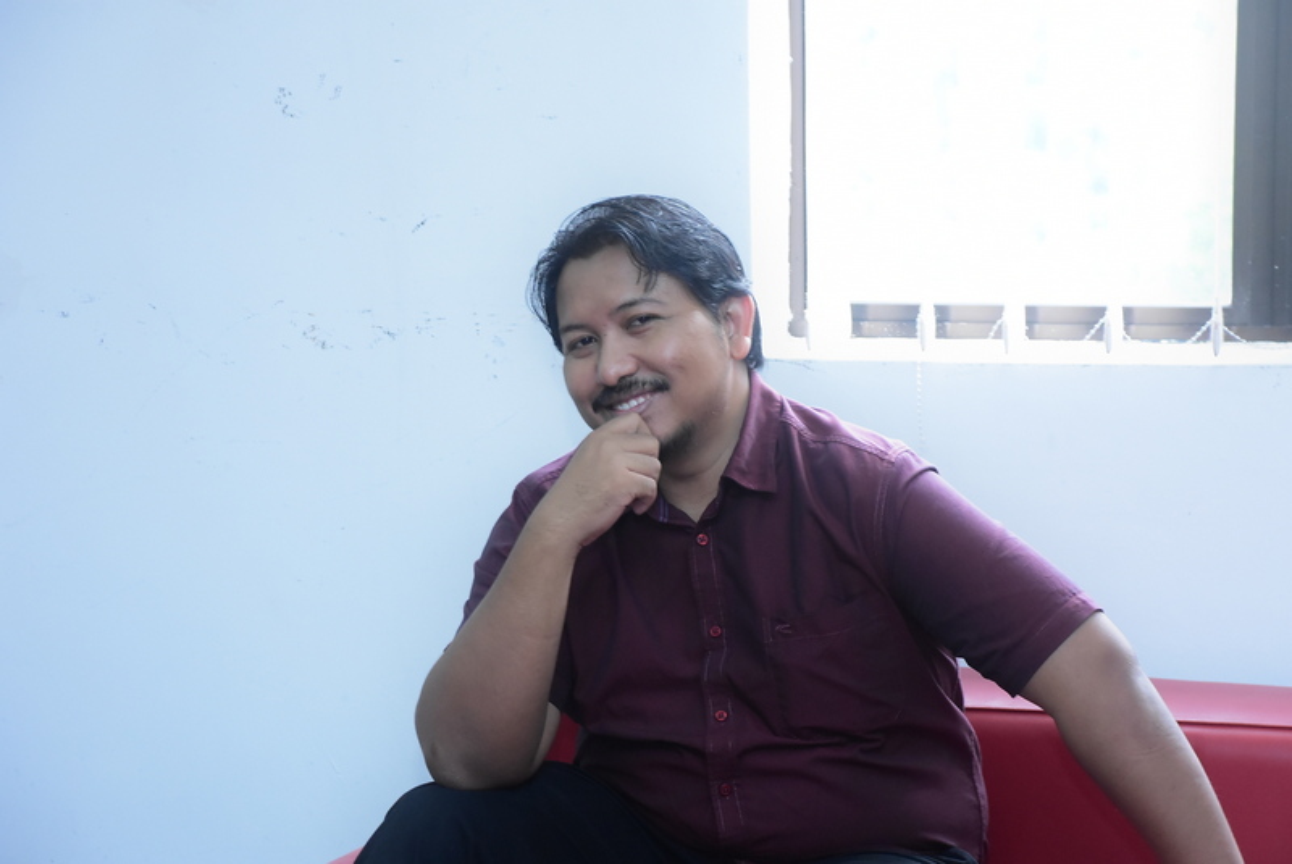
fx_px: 4041
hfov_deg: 18.2
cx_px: 646
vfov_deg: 12.2
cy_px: 432
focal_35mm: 112
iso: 3200
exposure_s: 1/160
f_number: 5.3
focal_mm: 75
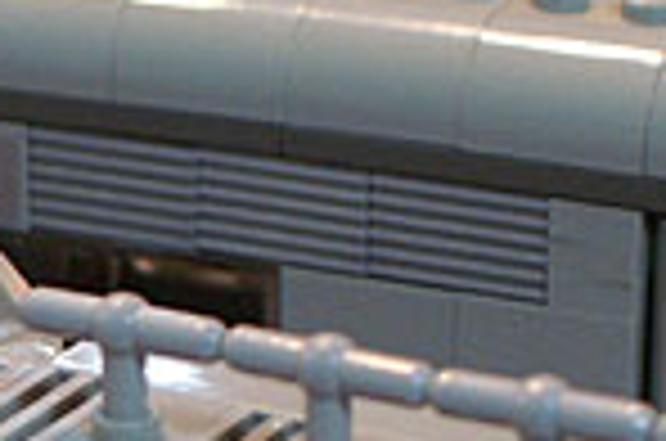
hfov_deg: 7.9
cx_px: -302
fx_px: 4726
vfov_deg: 5.3
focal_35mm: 256
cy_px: 716
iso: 800
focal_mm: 28
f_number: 5
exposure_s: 1/40
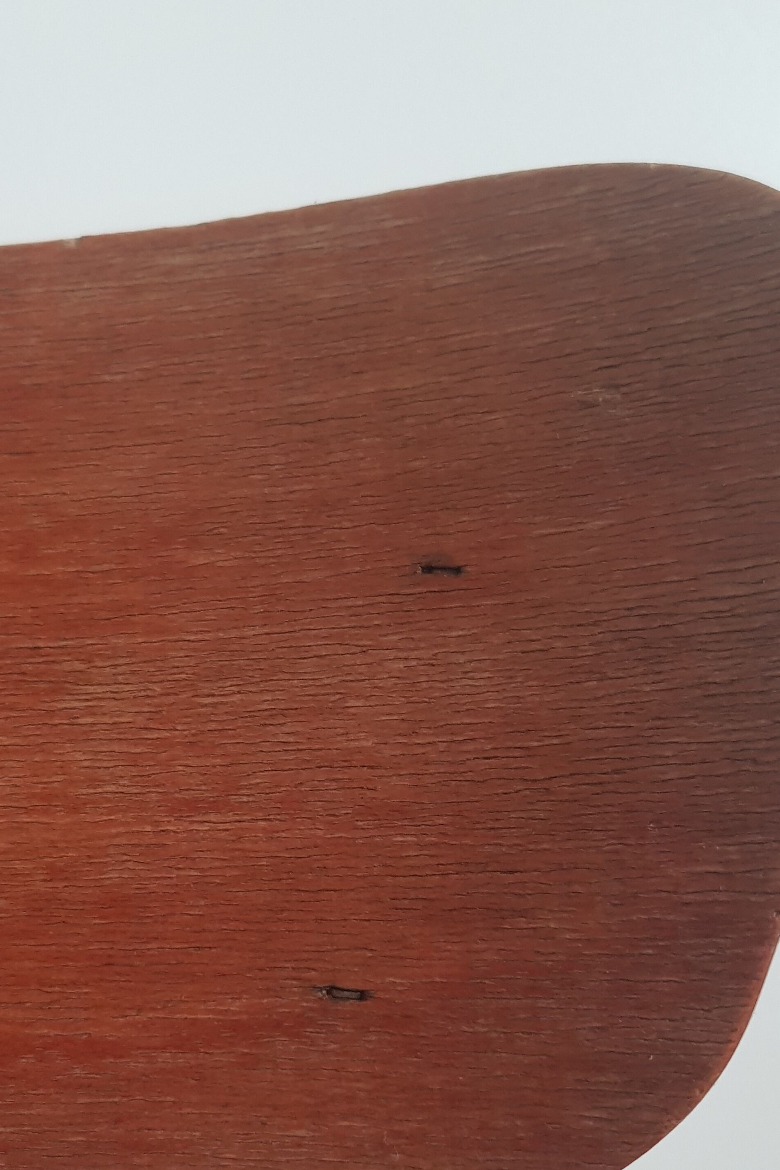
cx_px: 245
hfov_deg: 34.7
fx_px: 1235
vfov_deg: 49.6
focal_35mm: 38
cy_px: 803
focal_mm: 4.2
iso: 200
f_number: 1.7
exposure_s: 1/100
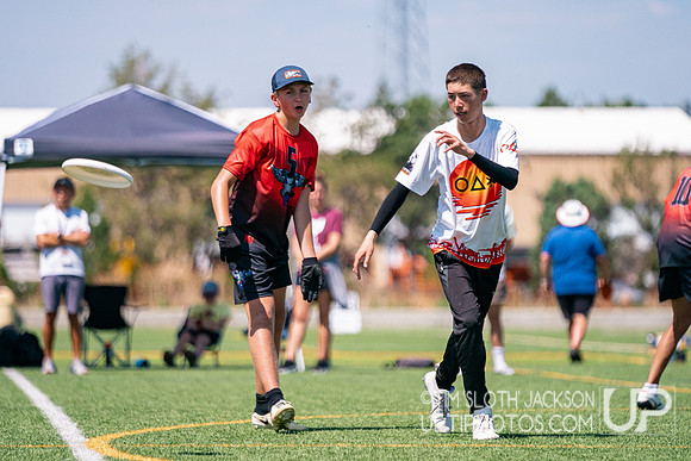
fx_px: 4886
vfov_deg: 5.4
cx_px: 337
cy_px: 226
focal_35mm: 255
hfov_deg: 8.1
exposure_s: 1/16000
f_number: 2.8
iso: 640
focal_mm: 200
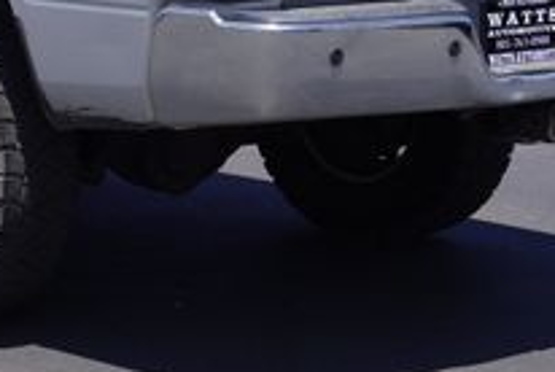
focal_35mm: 145
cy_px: -121
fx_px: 2232
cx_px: -40
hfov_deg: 13.9
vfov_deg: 9.3
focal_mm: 31
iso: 100
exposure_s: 1/160
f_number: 11
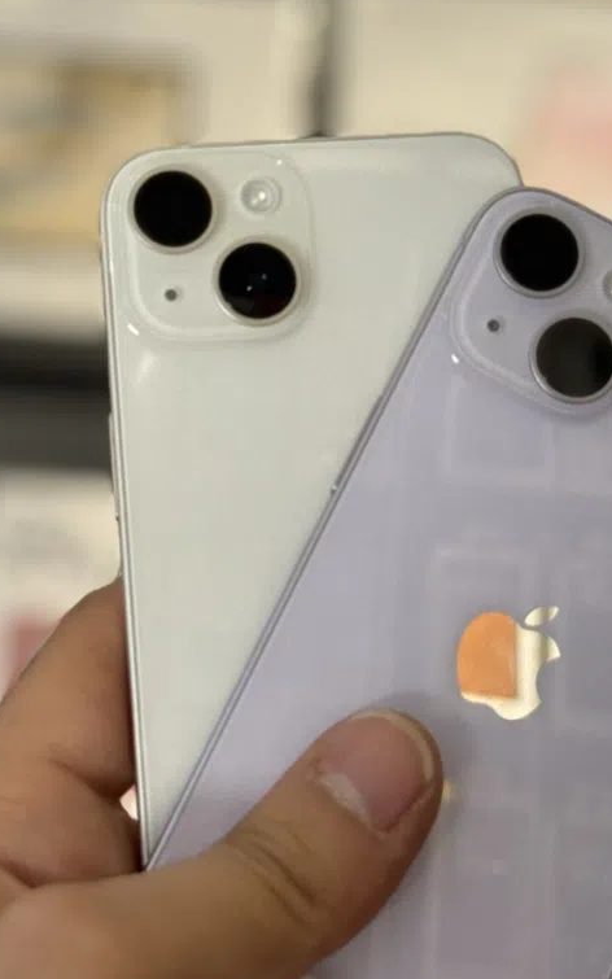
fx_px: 2455
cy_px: 298
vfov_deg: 22.4
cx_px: 316
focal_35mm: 92
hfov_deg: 14.2
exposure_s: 1/980
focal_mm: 6.76
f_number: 1.78
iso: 64
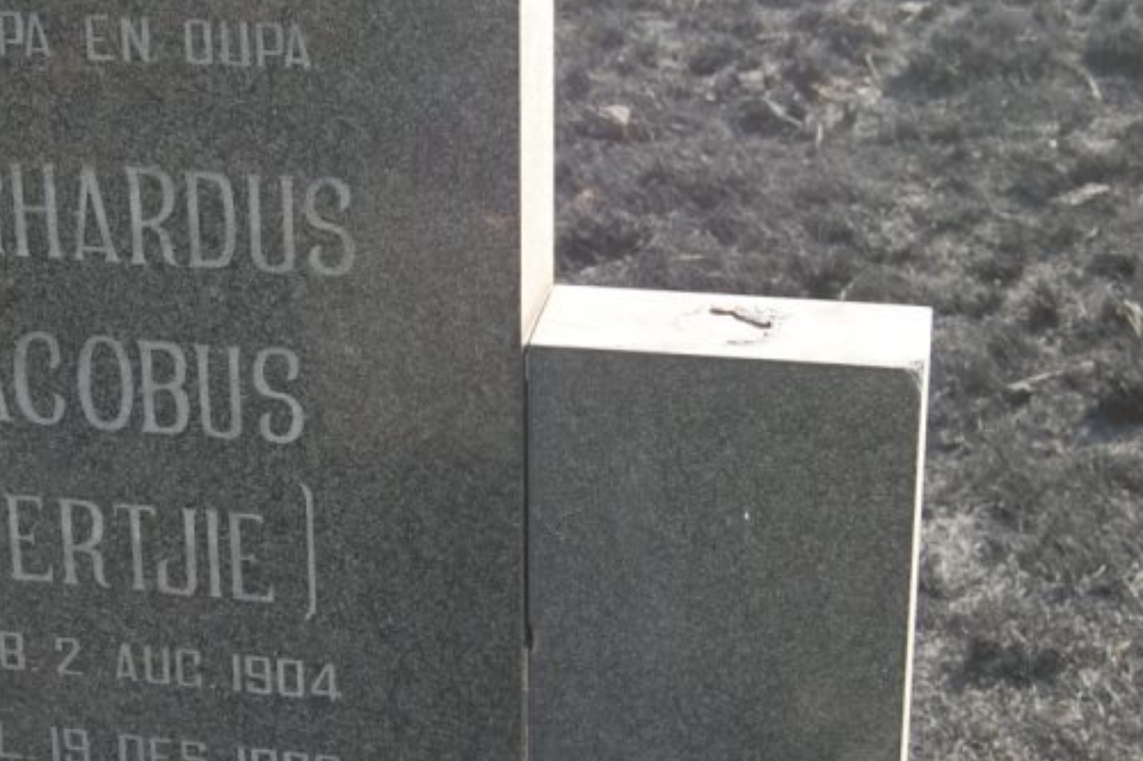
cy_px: 406
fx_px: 2729
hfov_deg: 23.5
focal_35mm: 86
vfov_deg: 15.9
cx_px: 379
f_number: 5.6
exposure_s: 1/125
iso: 220
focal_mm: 28
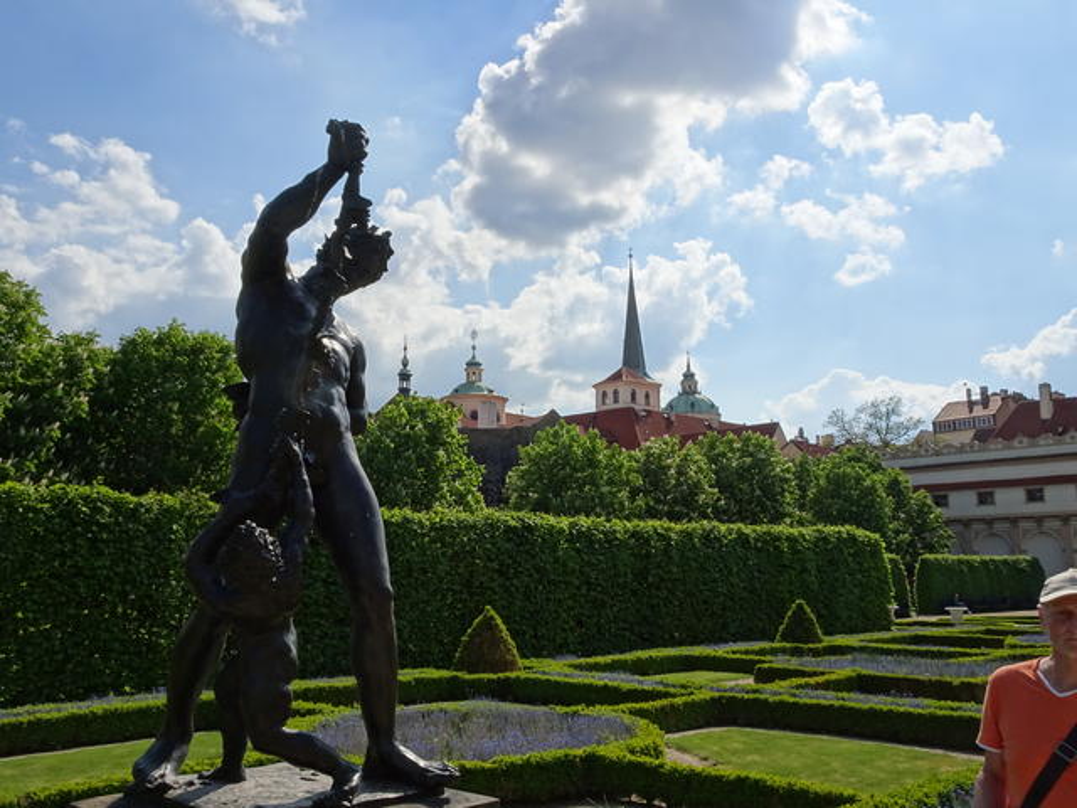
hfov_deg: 58.4
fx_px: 964
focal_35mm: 31
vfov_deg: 45.4
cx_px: 538
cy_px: 404
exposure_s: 1/400
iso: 80
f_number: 6.3
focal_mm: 5.26
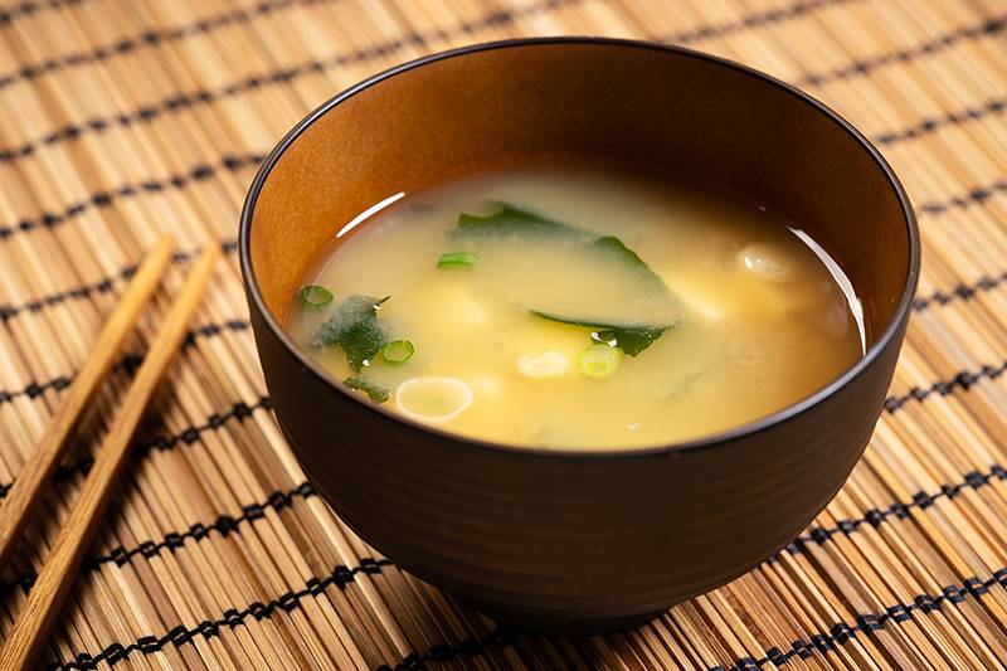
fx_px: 2517
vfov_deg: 15.2
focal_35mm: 90
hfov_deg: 22.6
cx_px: 504
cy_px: 336
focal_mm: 90
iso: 160
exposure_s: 1/125
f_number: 6.3
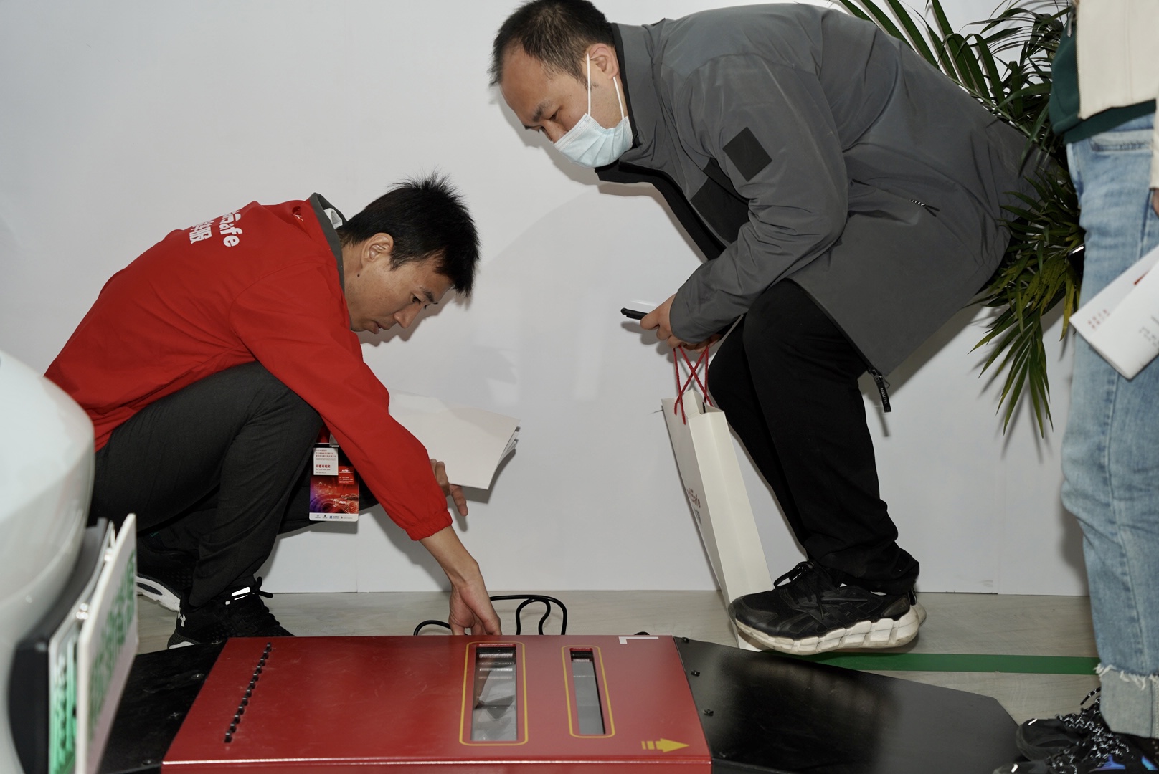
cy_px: 387
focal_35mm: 57
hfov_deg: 35.0
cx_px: 580
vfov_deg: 23.8
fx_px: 1836
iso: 200
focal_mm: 57
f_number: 4
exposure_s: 1/160
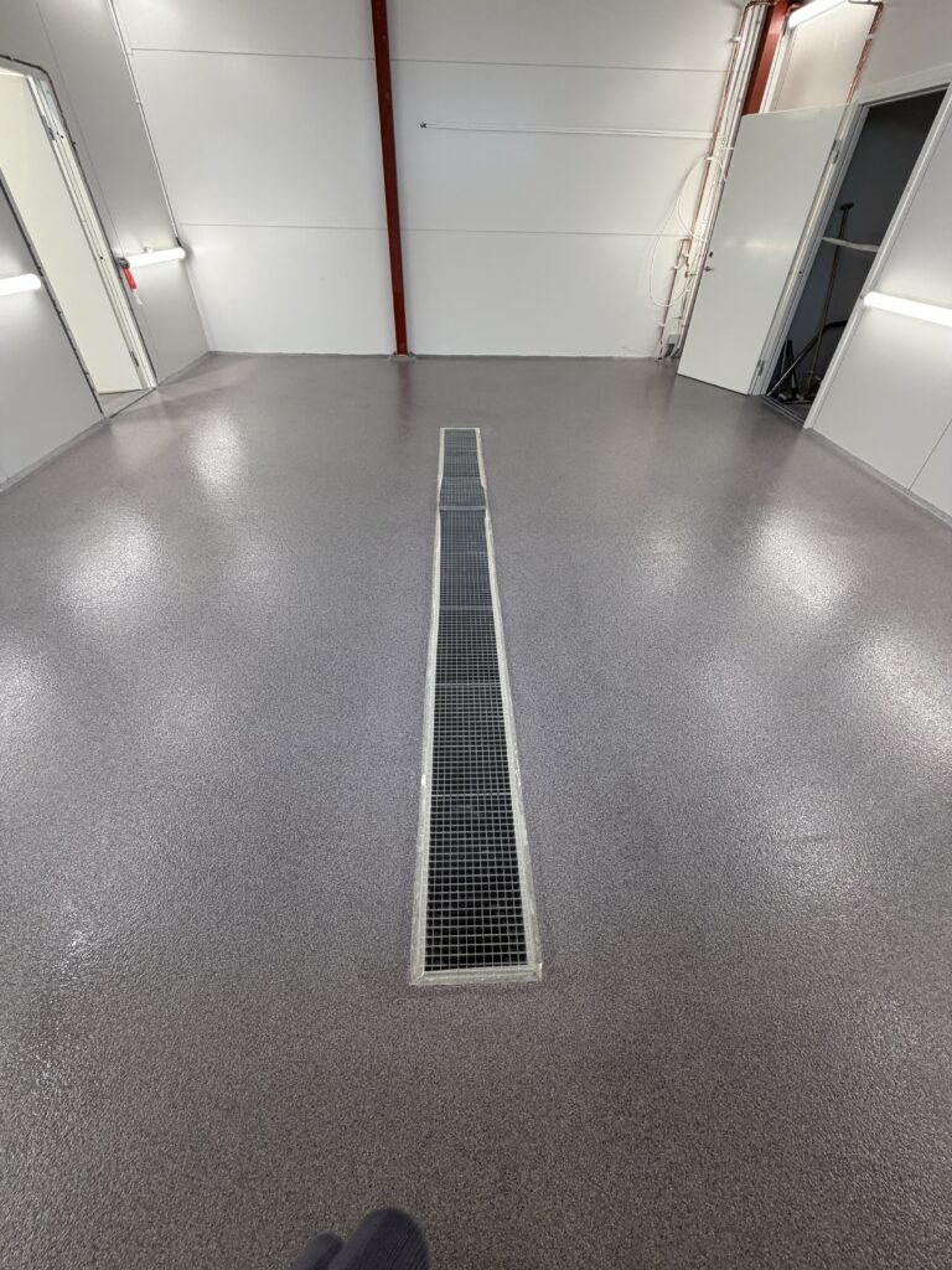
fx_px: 513
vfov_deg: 102.1
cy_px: 635
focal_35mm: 14
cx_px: 476
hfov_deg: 85.7
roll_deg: -1.2
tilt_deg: -40.9
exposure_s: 1/121
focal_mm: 2.22
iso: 125
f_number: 2.2
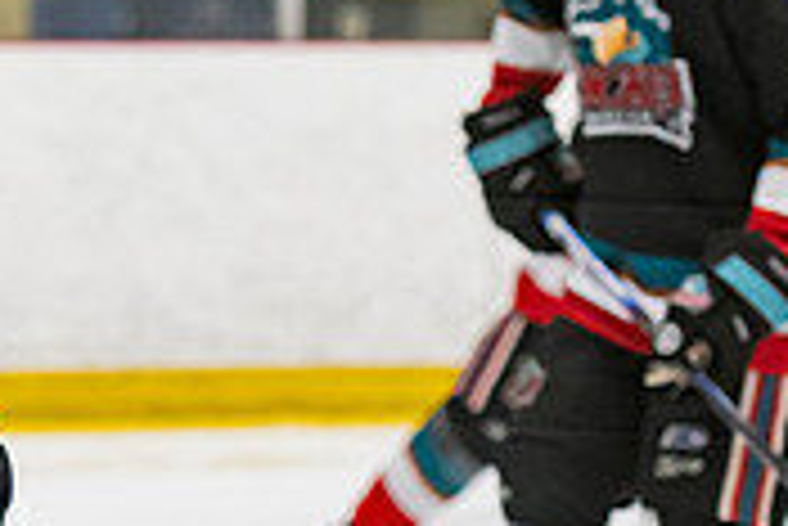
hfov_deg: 4.8
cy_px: 596
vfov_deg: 3.2
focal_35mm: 426
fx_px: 9332
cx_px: 40
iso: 2000
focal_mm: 100
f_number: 3.2
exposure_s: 1/640
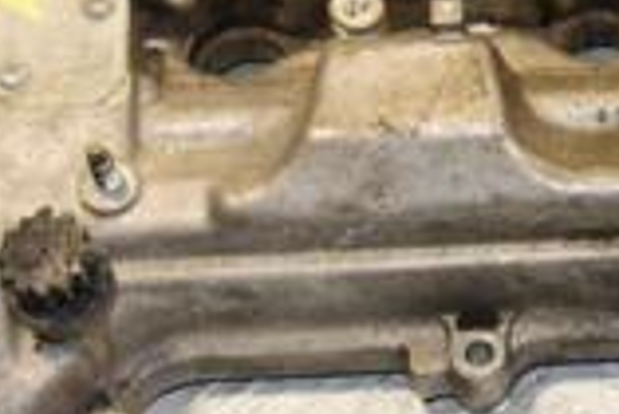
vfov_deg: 9.2
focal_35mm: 149
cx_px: 741
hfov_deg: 13.4
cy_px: -4
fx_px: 2564
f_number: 6.3
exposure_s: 1/200
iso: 800
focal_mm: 26
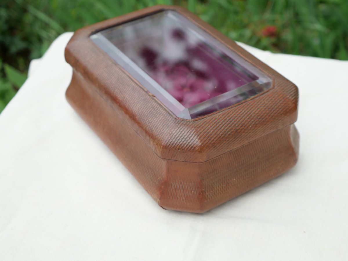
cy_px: 130
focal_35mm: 60
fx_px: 603
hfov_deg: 32.2
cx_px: 174
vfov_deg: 24.4
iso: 200
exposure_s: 1/200
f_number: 4.5
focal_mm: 30
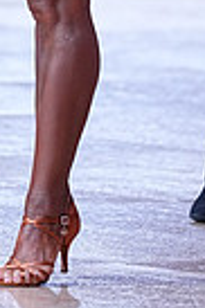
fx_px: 6199
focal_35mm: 724
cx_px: 148
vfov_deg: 2.8
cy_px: -261
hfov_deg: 1.9
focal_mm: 171
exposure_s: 1/500
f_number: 4
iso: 2000
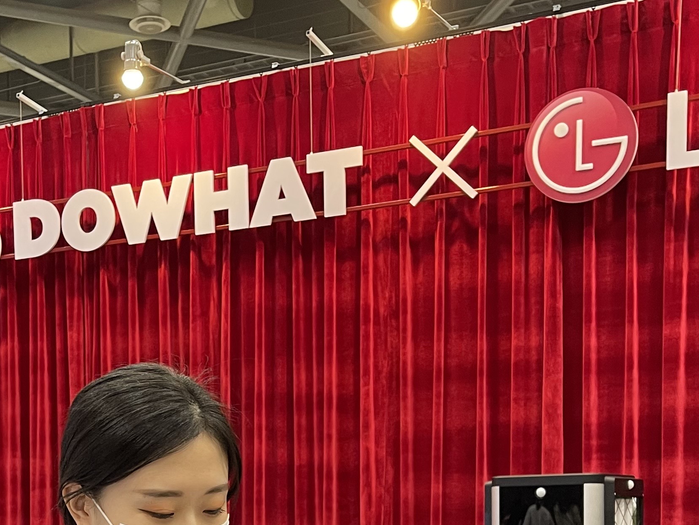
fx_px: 1272
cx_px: 216
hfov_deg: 30.4
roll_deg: -0.4
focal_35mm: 63
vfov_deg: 22.0
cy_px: 582
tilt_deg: -2.5
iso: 200
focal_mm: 5.1
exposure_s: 1/60
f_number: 1.6
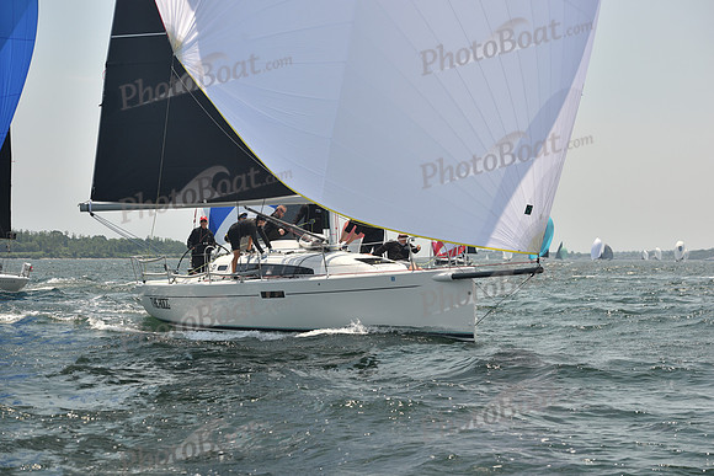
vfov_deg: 15.2
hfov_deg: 22.6
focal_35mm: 90
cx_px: 357
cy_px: 238
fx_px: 1785
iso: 250
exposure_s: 1/640
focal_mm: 90
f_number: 6.3
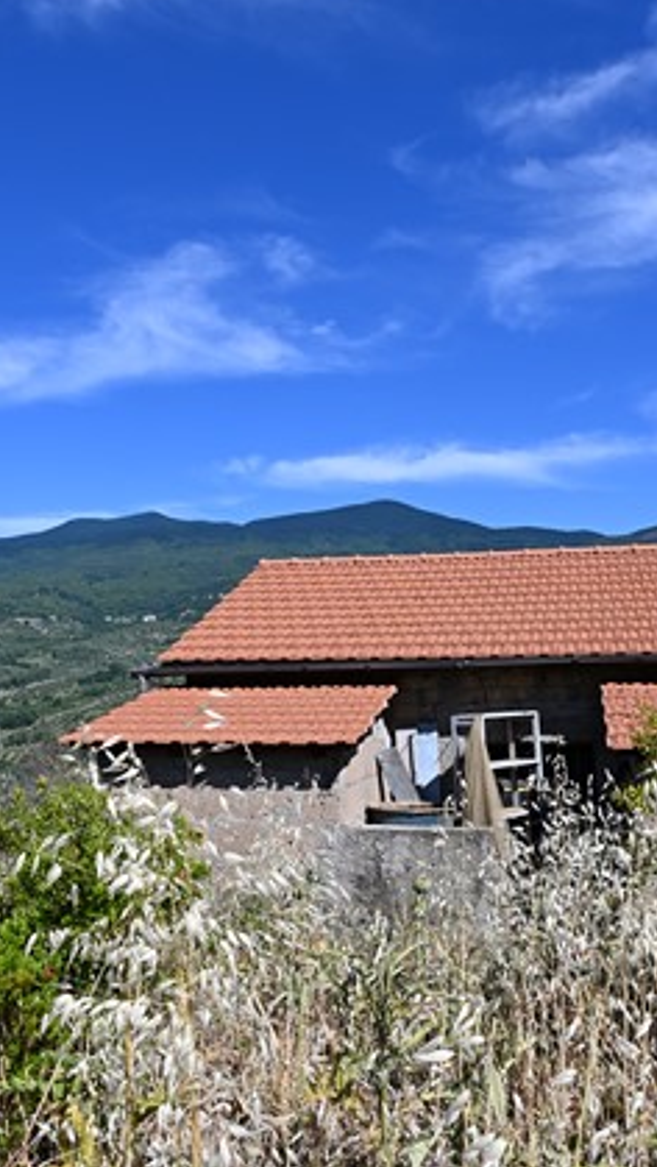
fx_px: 1114
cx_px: 303
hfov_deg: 32.9
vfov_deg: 55.0
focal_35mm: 36
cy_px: 489
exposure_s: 1/500
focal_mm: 12
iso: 100
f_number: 8
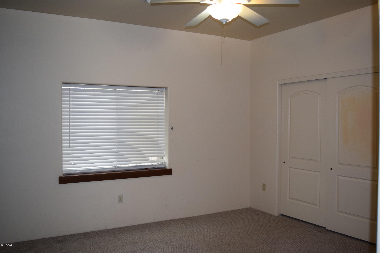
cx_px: 190
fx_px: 364
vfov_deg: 38.4
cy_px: 126
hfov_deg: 55.1
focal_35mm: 34
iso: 800
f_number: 4.5
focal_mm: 23
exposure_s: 1/80
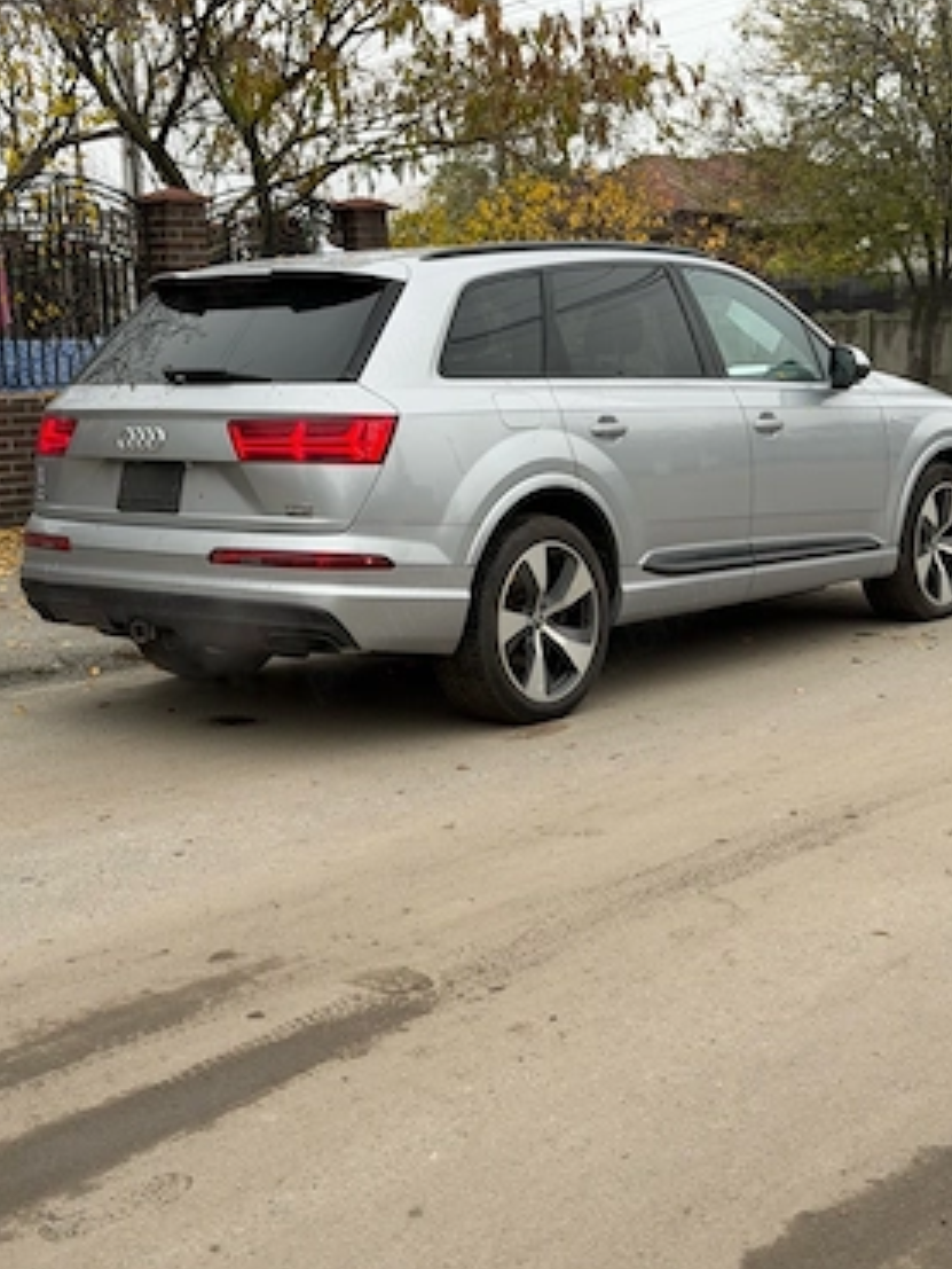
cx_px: 481
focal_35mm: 52
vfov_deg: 36.8
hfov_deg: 28.0
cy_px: 653
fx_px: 1906
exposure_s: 1/574
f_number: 1.78
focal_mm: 6.76
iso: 64
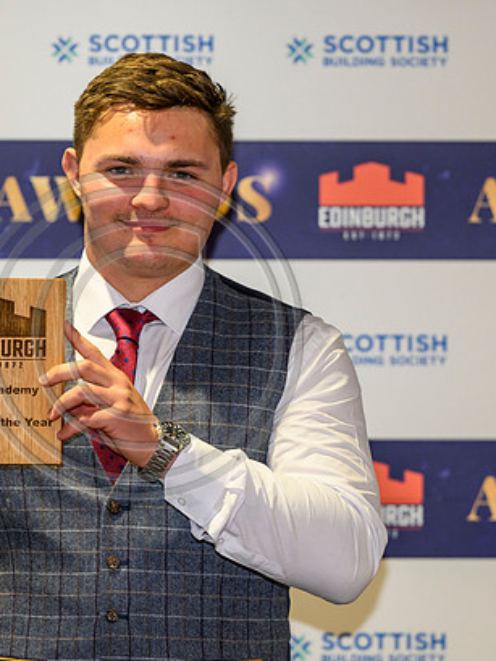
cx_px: 179
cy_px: 289
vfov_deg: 11.4
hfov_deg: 8.5
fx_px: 3323
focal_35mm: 174
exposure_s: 1/160
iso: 1600
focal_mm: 105
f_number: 3.2
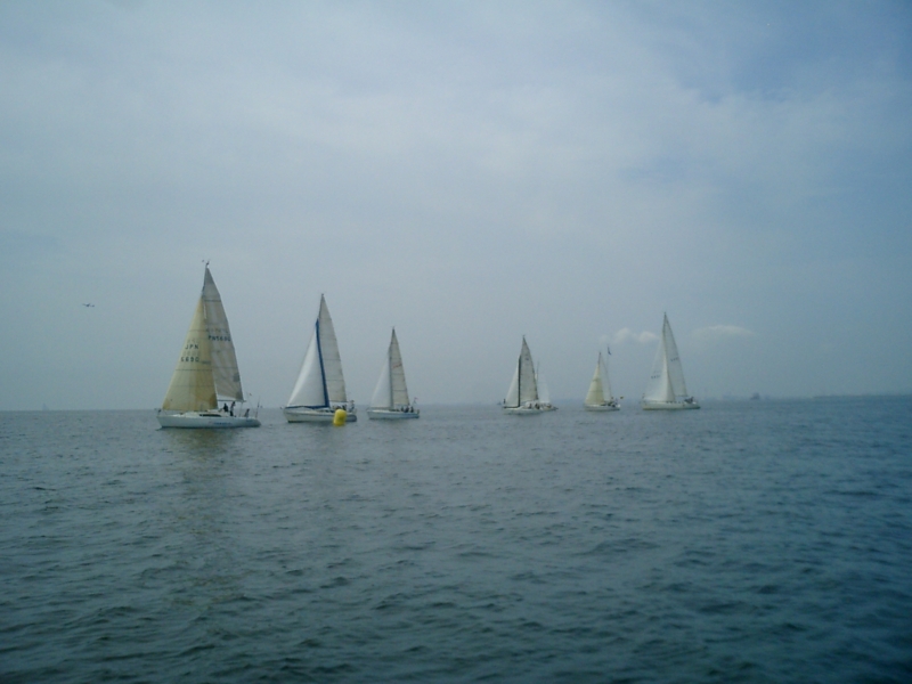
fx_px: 948
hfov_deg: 51.4
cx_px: 456
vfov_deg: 39.7
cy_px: 342
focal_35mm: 36
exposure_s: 1/4000
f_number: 3.2
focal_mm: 7.5
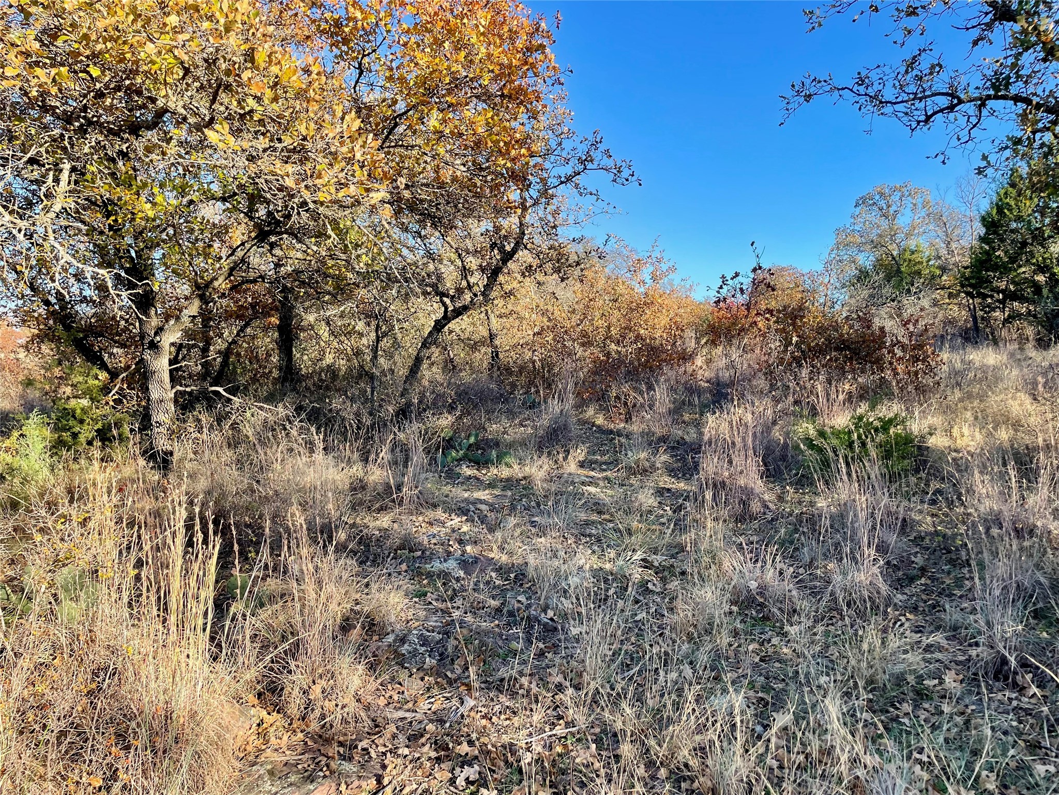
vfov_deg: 53.1
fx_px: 795
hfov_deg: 67.3
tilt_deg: -0.4
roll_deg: +0.2
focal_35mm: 26
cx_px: 530
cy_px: 398
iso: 32
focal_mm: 4.2
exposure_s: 1/801
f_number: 1.6
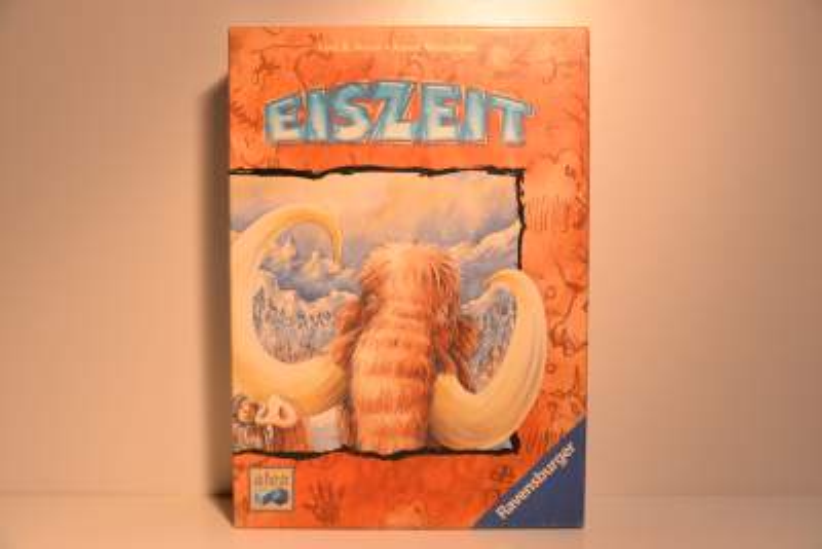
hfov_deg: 54.4
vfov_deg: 37.9
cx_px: 411
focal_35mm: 35
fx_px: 799
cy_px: 274
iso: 125
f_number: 8
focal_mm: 35
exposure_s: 1/60
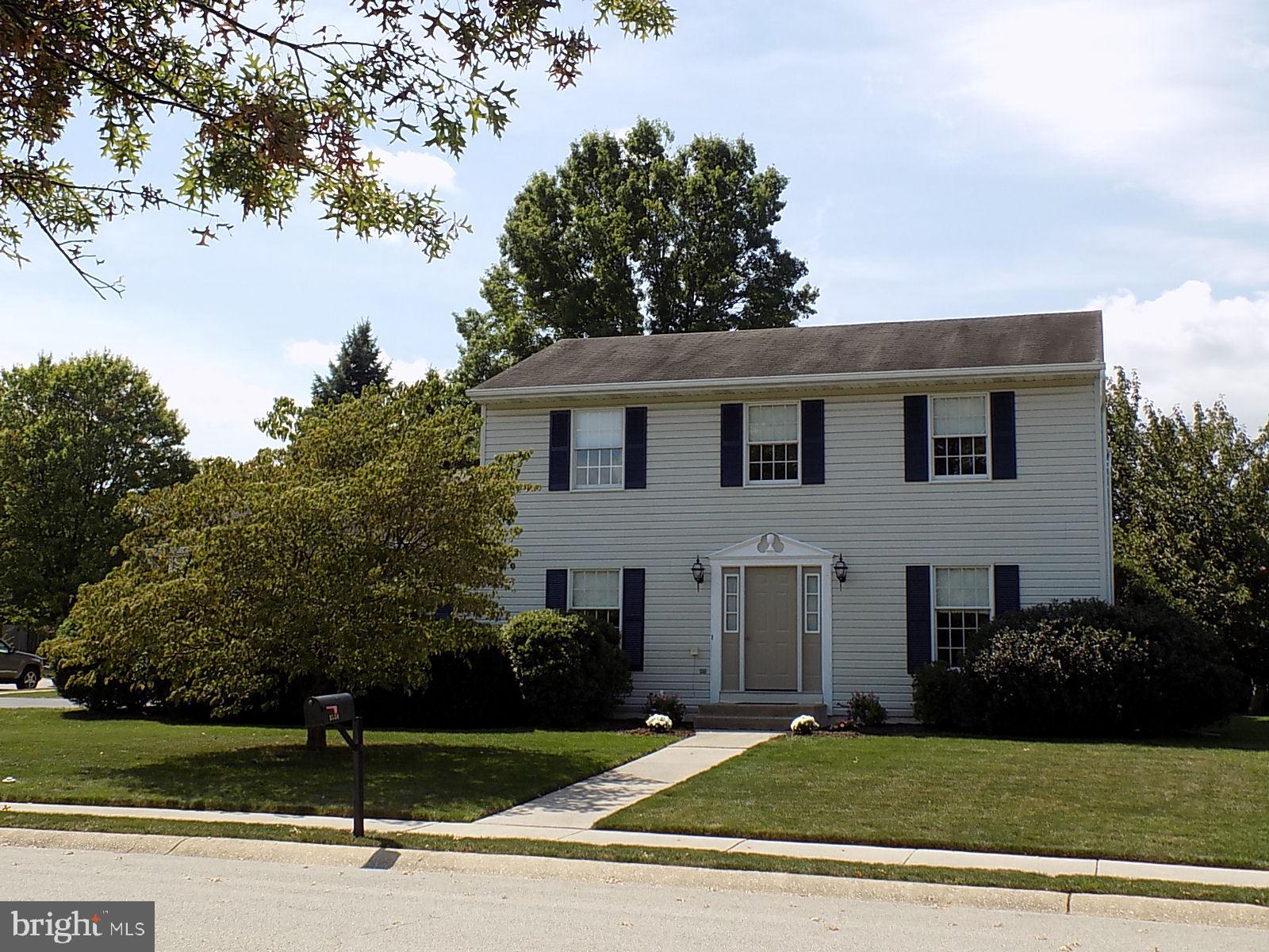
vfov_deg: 35.1
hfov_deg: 45.8
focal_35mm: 41
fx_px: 1503
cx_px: 634
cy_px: 476
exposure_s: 1/800
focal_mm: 7.3
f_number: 3.6
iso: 80
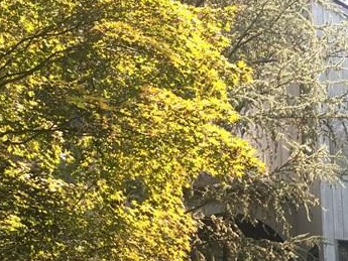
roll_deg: -0.4
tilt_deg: +19.3
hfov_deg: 22.7
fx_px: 865
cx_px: 216
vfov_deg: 16.9
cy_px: 247
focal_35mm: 86
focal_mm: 4.15
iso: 25
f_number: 2.2
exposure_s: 1/120
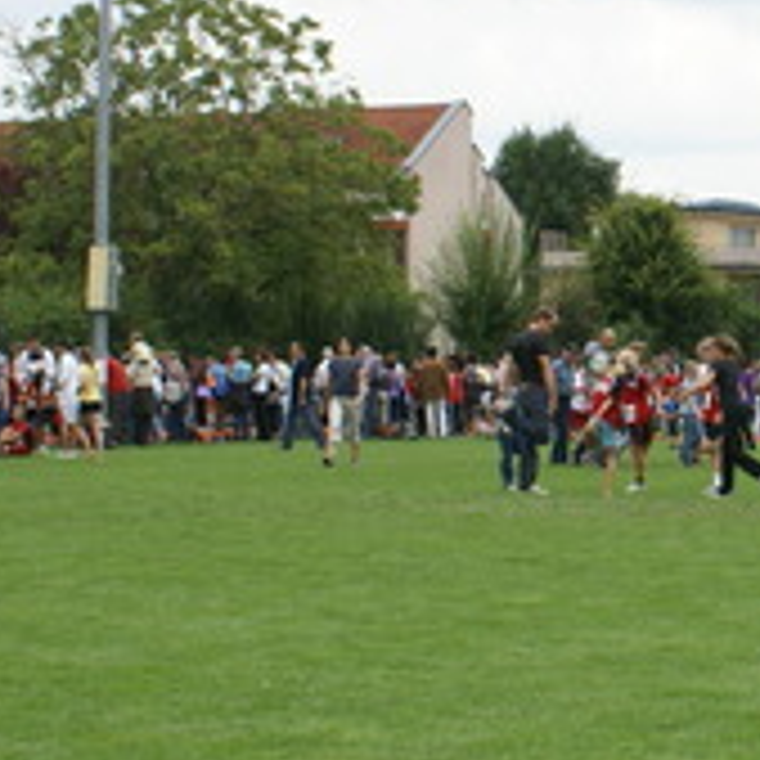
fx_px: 2832
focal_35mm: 114
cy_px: 319
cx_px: 818
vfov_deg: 15.3
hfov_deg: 14.9
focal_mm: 28
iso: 100
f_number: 9
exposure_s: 1/125
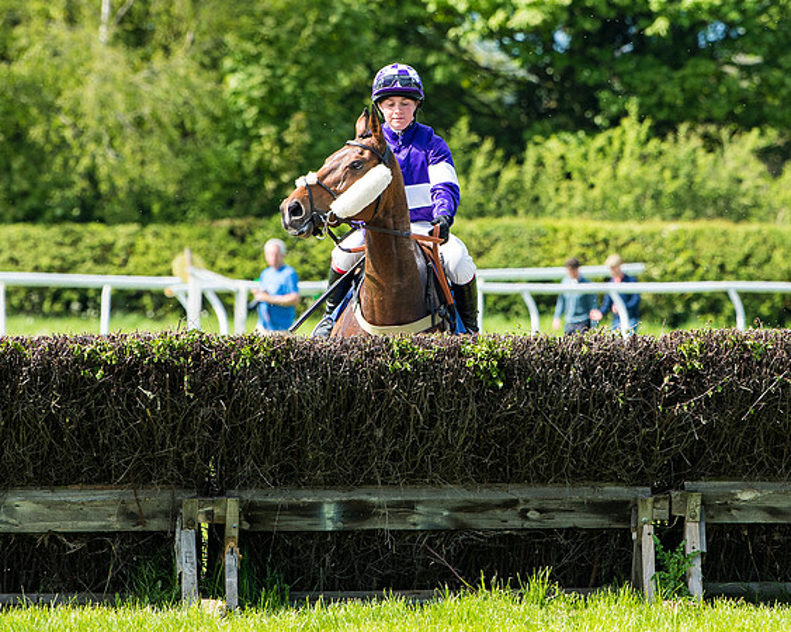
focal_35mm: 447
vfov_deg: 3.5
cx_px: 483
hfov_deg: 4.3
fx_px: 10468
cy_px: 326
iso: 400
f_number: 5
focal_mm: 200
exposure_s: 1/640
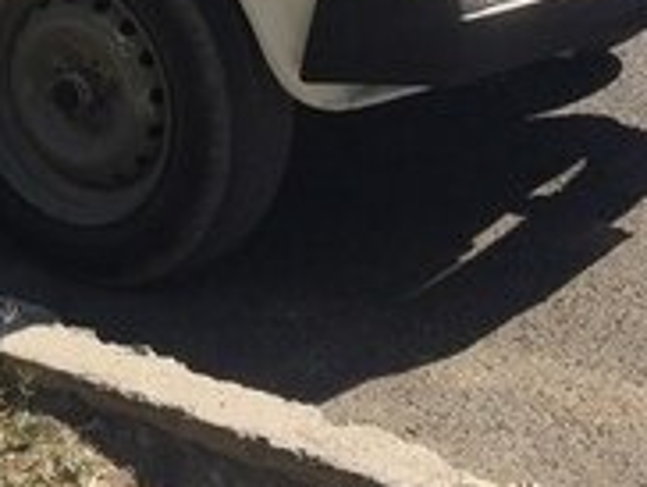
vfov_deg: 13.6
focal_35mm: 105
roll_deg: +1.9
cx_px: -57
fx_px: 1965
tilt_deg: -10.8
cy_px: -140
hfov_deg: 18.0
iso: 32
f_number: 2.2
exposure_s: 1/1642
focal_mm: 4.15
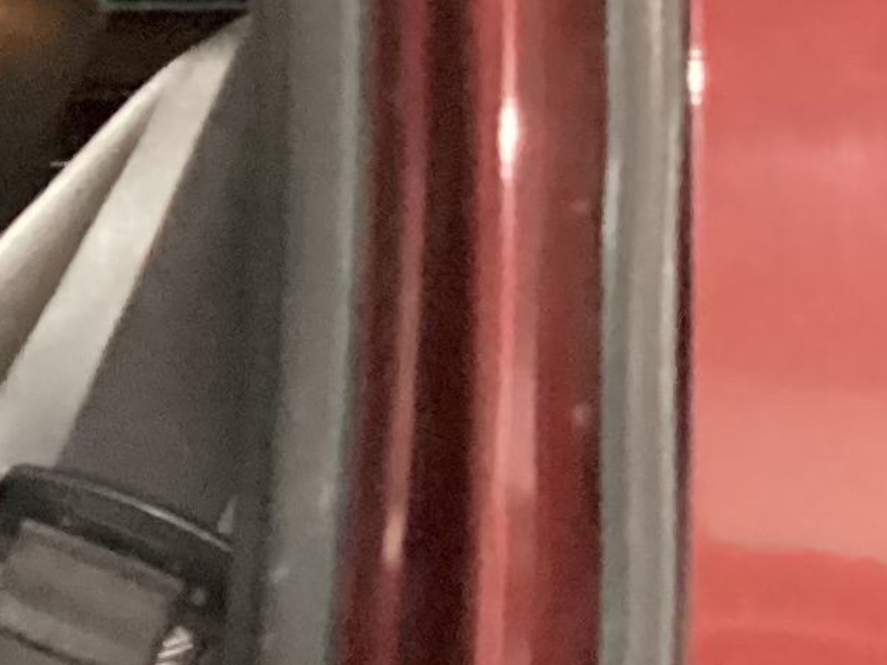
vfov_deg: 9.0
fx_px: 4178
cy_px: 718
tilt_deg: -17.1
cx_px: -1390
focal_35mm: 163
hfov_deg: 10.2
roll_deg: -1.8
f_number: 2.4
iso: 800
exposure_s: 1/25
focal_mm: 3.3
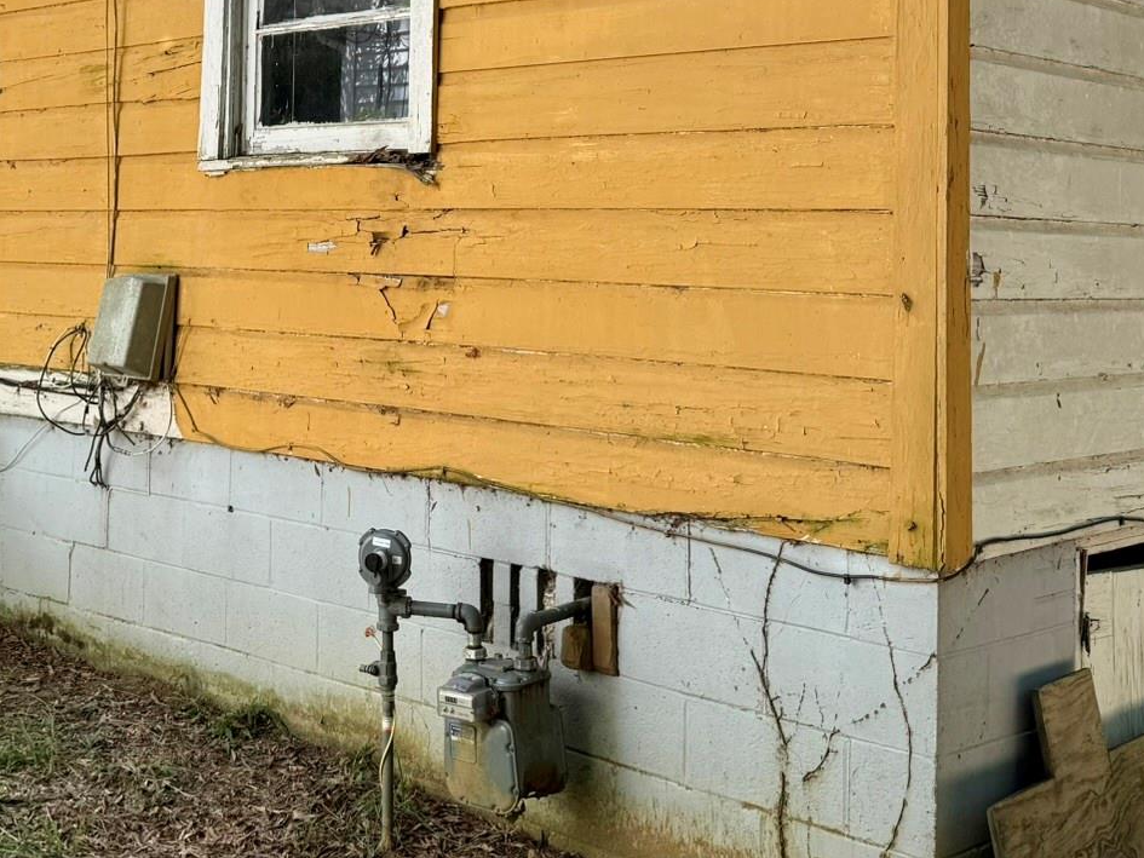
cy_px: 123
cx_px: 307
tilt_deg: +3.6
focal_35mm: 52
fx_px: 1719
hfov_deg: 36.1
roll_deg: -1.2
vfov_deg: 27.3
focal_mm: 6.76
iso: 80
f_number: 1.78
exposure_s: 1/813
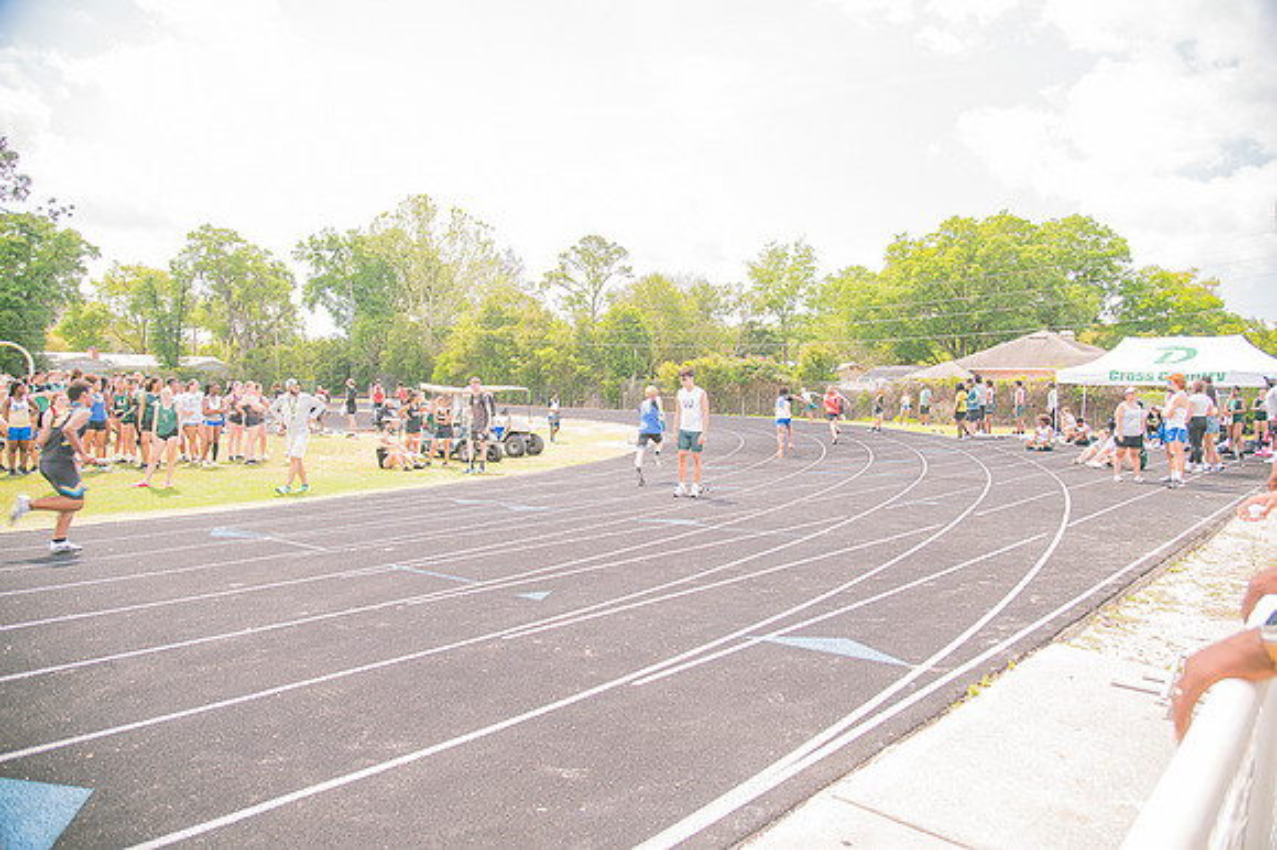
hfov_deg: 73.8
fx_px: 851
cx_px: 638
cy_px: 425
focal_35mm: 24
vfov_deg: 53.1
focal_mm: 24
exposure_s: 1/200
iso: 200
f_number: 4
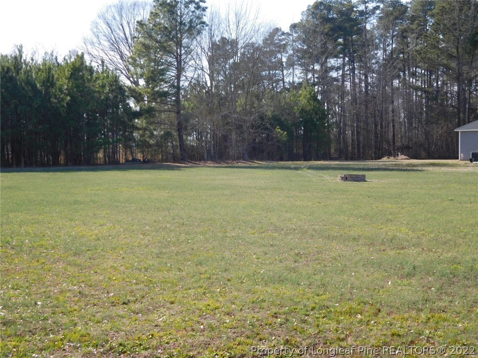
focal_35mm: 50
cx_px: 239
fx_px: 690
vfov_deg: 29.1
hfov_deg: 38.2
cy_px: 179
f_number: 4.1
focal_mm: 8.9
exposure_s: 1/500
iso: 125
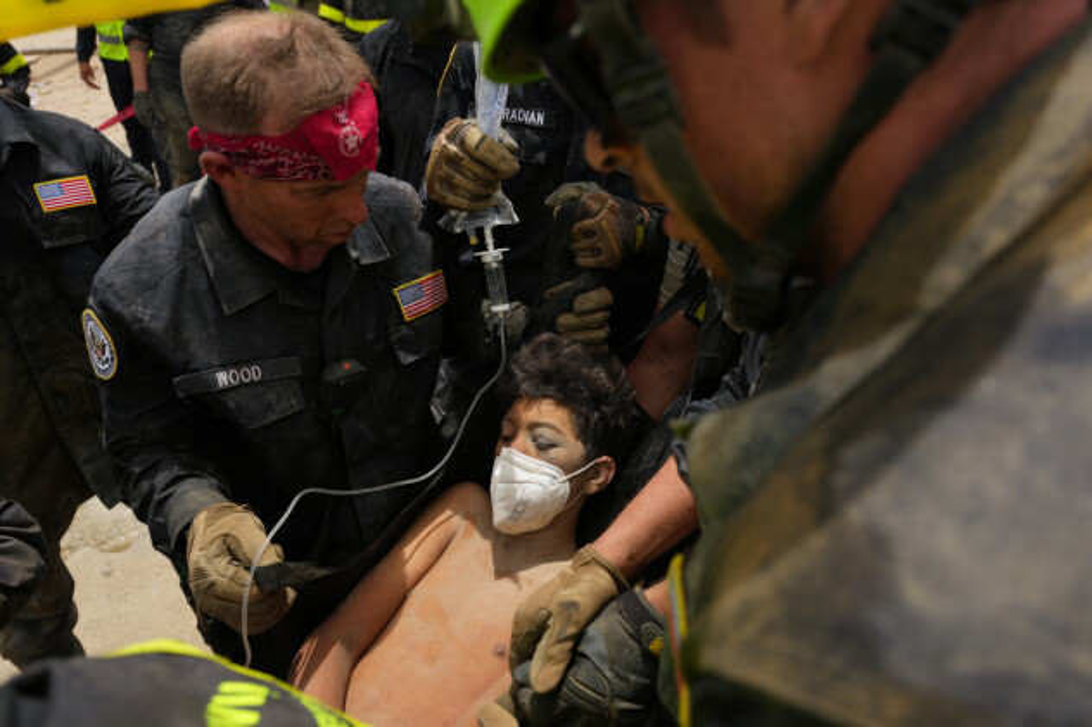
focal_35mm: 24
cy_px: 364
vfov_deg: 54.1
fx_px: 713
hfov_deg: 74.9
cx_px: 546
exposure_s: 1/4000
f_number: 4
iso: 250
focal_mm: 23.5
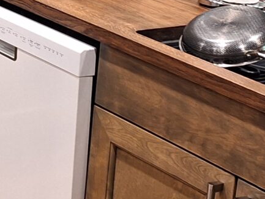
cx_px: -255
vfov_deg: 10.6
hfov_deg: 12.8
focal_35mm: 136
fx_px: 1041
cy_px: -72
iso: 160
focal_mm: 5.54
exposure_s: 1/40
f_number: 1.8
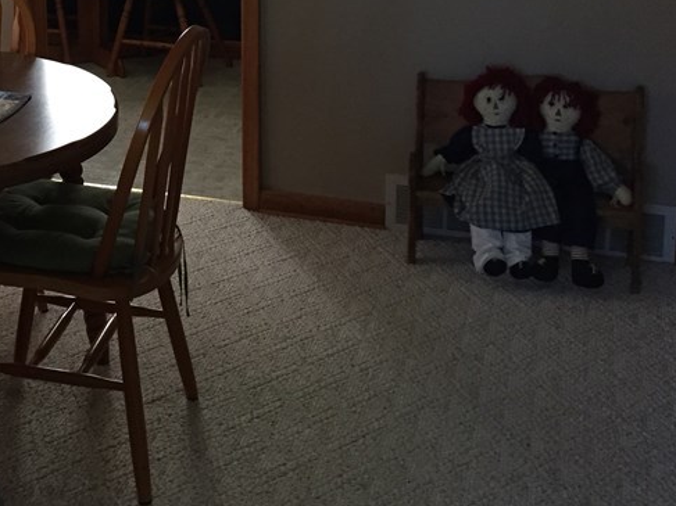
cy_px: -15
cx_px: 14
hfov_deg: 29.7
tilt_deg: -9.6
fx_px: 1191
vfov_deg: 22.9
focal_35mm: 61
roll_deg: +1.3
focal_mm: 4.15
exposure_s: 1/30
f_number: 2.2
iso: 160
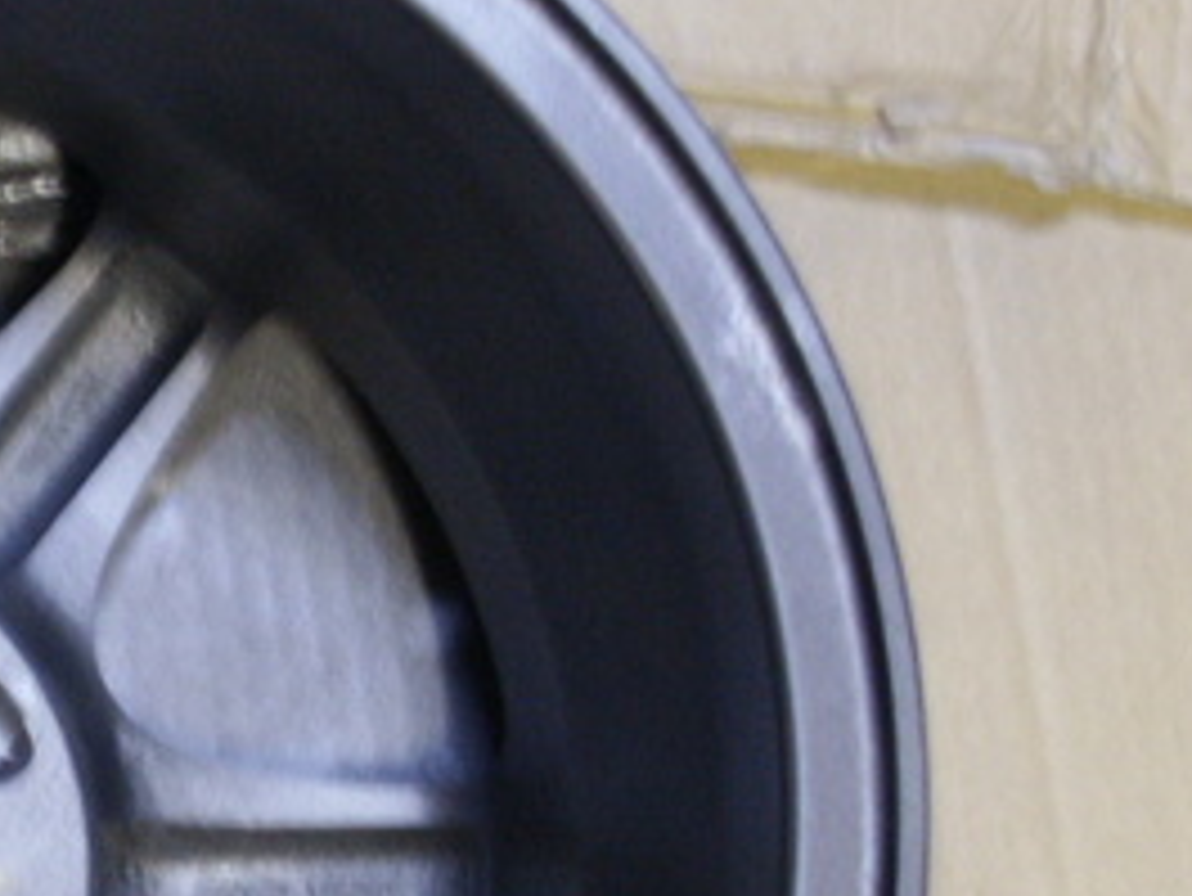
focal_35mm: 157
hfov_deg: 12.3
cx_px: -225
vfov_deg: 9.4
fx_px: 5409
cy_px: 788
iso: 125
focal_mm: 13.52
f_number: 3.5
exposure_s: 1/4
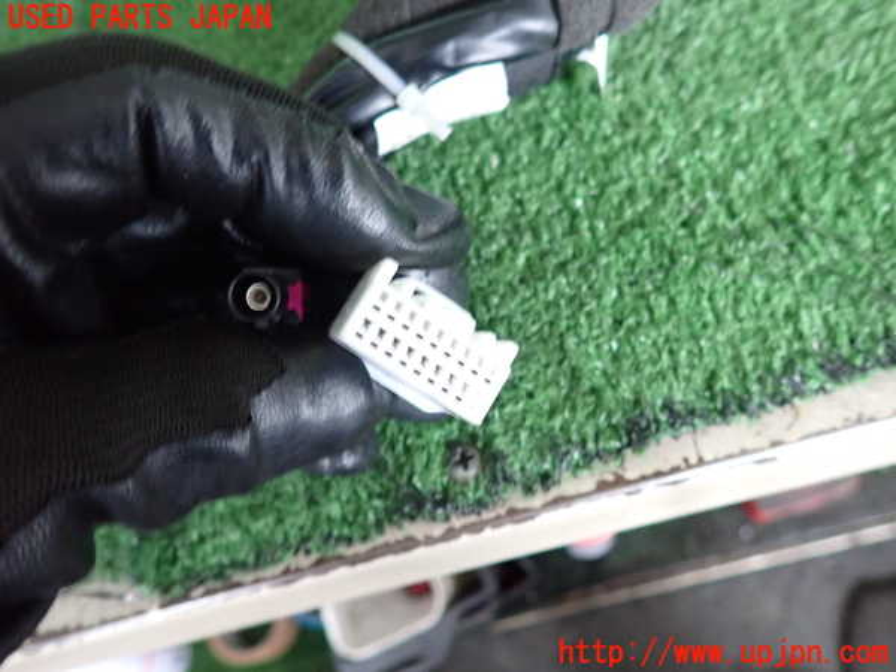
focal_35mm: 25
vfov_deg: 54.9
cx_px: 448
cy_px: 336
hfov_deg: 69.4
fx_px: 647
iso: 800
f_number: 2
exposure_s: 1/20
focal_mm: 4.5
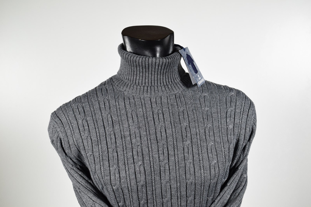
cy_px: 104
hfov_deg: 37.8
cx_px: 156
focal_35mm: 52
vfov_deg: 25.8
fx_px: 454
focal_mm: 35
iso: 800
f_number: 8
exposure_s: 1/100
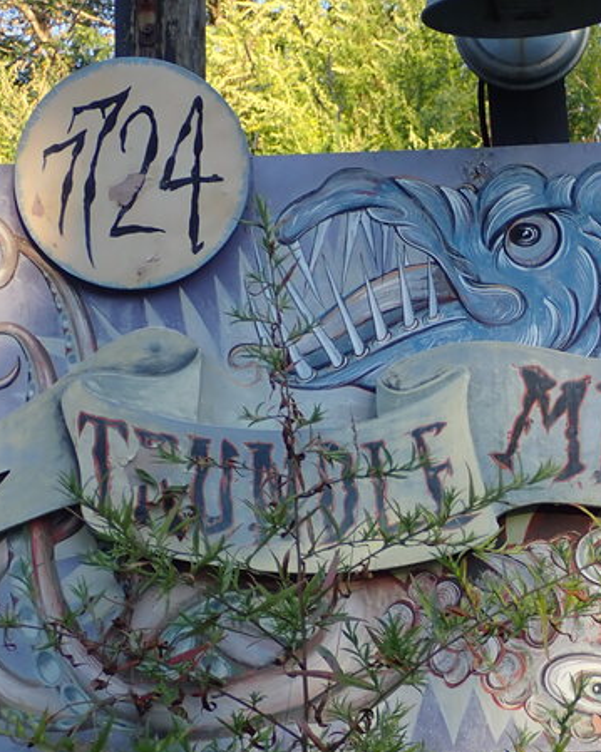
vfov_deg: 22.0
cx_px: 581
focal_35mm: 87
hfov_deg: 17.3
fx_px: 1935
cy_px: 422
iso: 100
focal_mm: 9.01
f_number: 3.2
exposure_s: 1/125
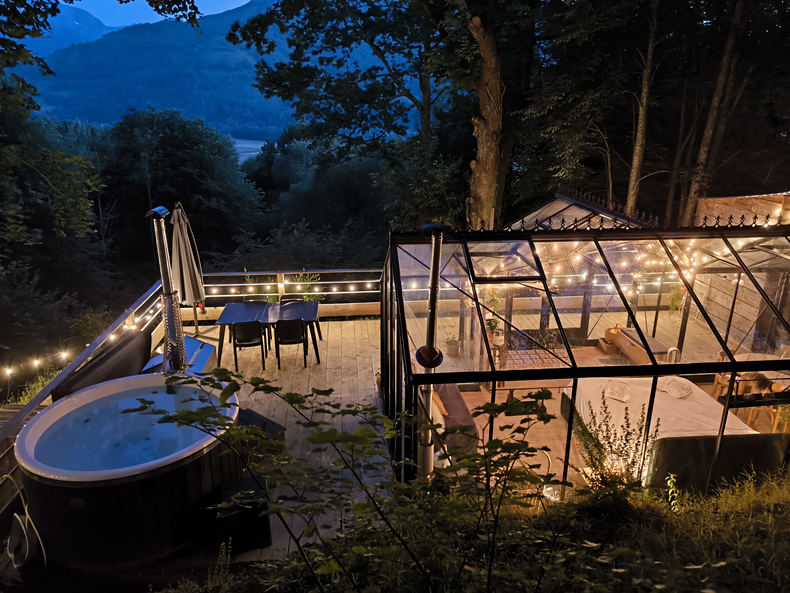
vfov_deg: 56.8
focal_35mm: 24
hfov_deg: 71.6
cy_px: 296
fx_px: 548
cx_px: 395
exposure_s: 1/20
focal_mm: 6.92
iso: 3200
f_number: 1.9
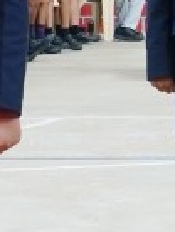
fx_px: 1626
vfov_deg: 8.1
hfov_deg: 5.9
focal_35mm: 242
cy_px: -34
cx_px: 394
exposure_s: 1/100
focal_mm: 34
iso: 2500
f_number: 8
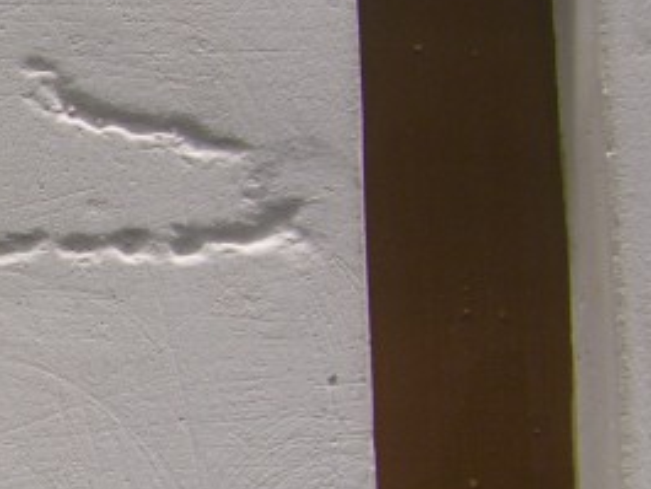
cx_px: -302
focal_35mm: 135
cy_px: 472
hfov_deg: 13.8
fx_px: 2540
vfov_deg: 10.9
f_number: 2.8
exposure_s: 1/4.3
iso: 50
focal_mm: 8.9
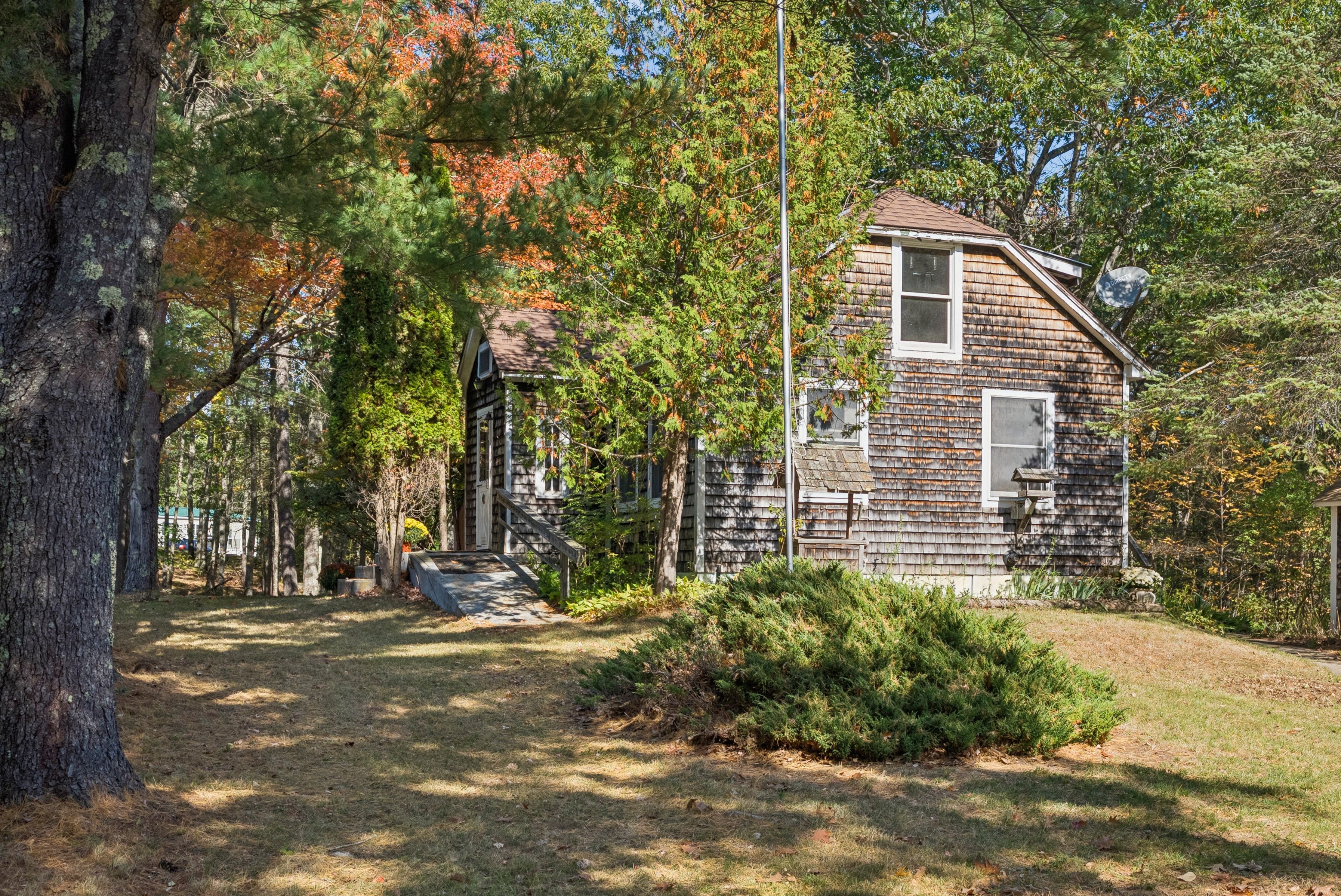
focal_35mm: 40
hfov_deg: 48.8
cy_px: 377
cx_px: 736
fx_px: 1475
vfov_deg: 33.7
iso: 320
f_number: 7.1
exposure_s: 1/500
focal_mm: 33.5
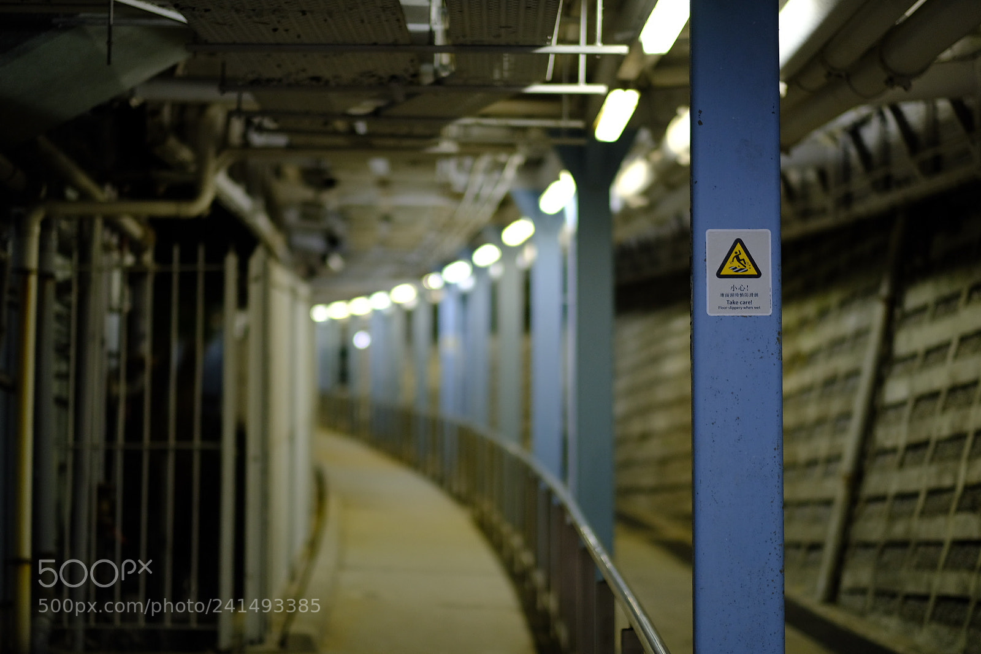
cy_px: 327
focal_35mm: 84
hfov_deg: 24.2
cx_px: 490
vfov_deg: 16.3
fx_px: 2289
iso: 320
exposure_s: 1/125
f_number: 1.2
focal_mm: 56
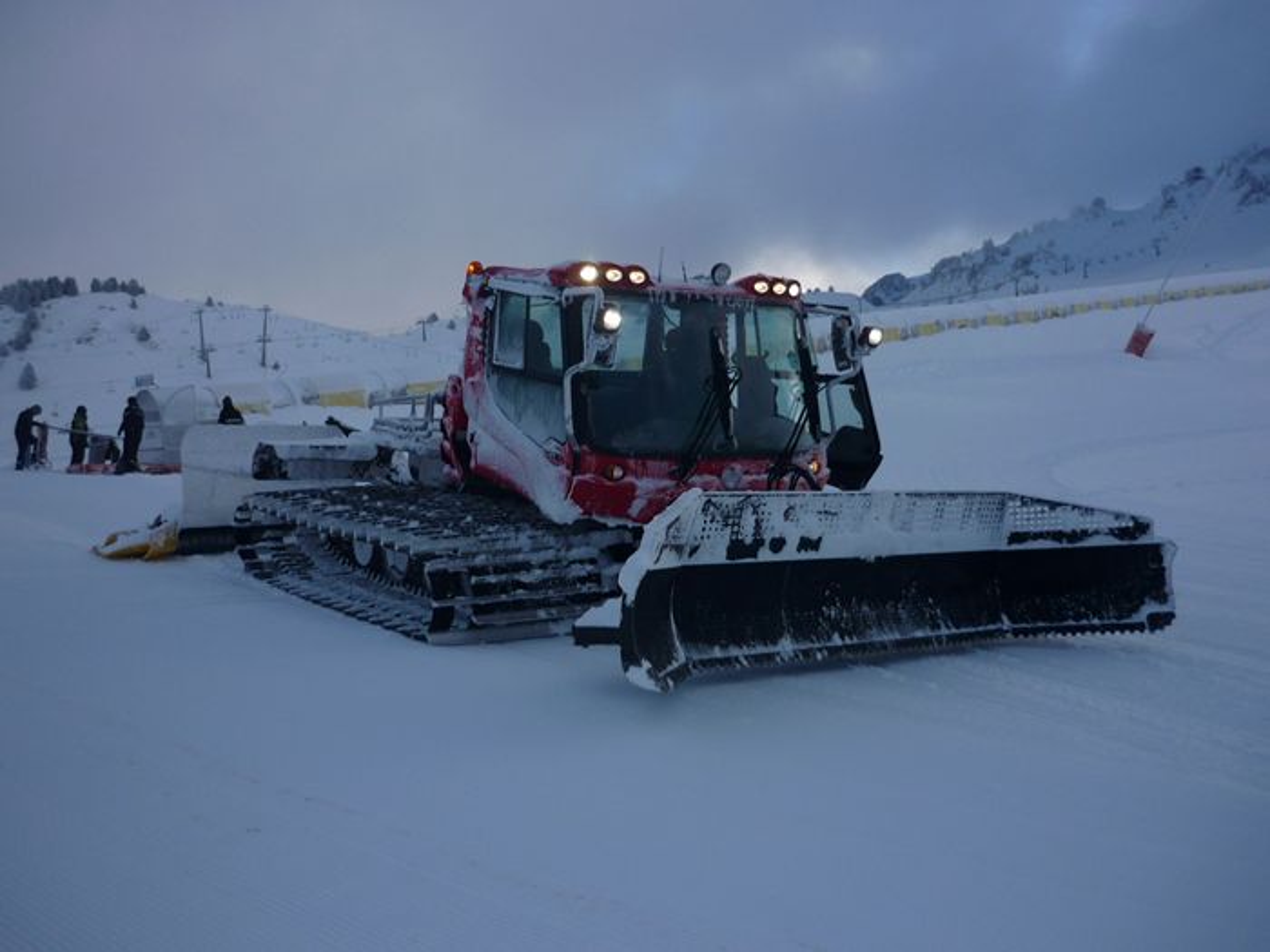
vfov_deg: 42.9
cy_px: 476
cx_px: 635
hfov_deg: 55.4
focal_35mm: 33
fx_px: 1211
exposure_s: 1/200
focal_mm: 5.5
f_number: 8
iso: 100
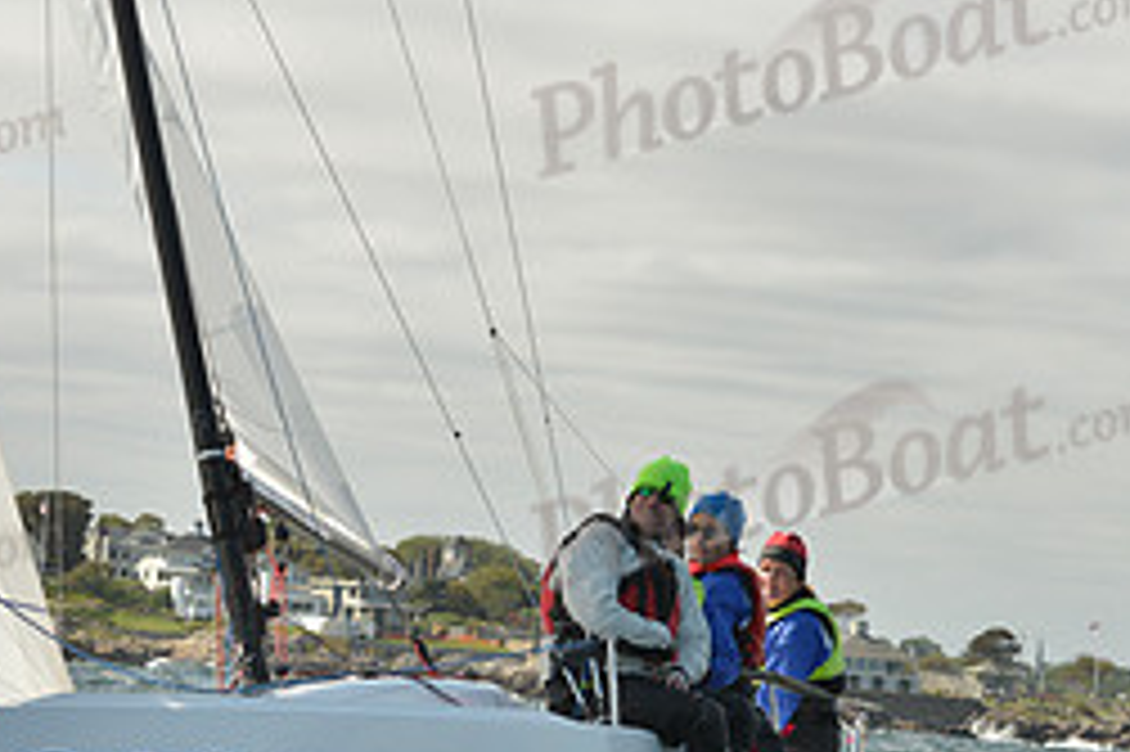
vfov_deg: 8.4
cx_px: 302
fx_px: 5081
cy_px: 772
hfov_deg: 12.7
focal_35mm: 162
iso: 400
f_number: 8
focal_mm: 70
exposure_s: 1/1600
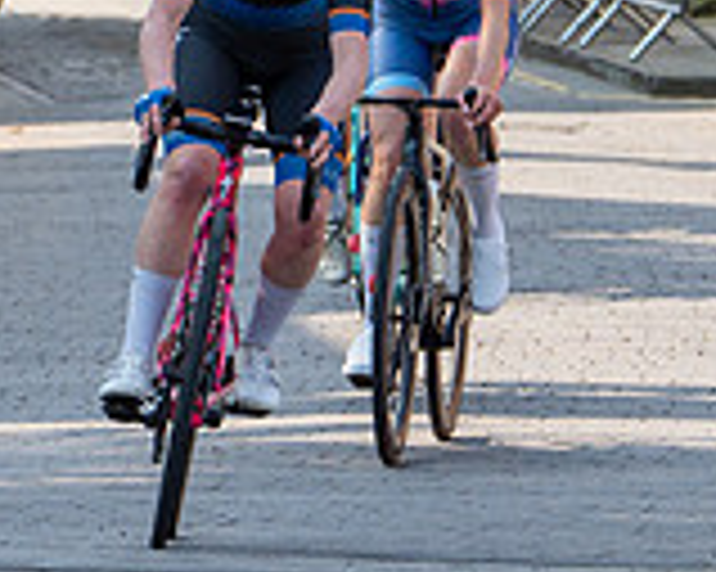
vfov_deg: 2.6
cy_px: 34
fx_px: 12431
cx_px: 393
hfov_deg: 3.3
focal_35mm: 587
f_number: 5
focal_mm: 126
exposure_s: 1/640
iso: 200
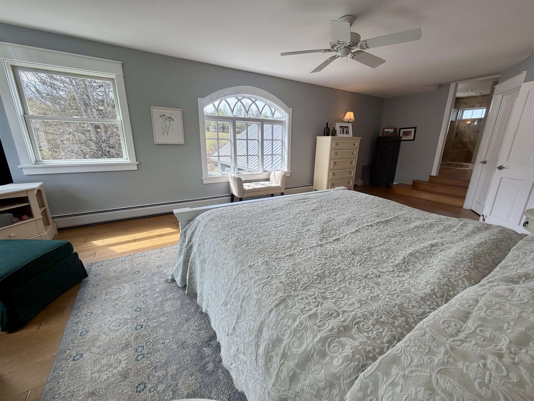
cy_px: 200
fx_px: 216
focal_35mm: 14
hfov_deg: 102.1
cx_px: 267
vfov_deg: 85.7
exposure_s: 1/174
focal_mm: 2.22
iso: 50
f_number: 2.2
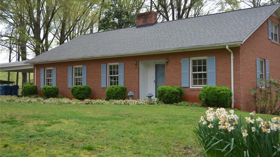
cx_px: 140
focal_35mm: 44
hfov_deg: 46.4
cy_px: 71
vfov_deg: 27.1
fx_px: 327
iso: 400
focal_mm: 28
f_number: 4.5
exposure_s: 1/100
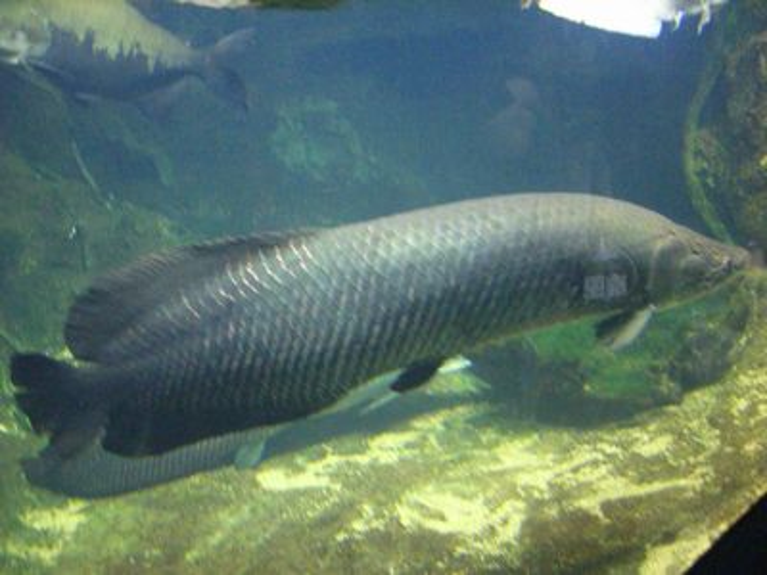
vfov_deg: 37.7
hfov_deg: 49.0
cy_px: 288
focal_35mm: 38
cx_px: 384
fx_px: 842
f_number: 2.7
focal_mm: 6.2
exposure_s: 1/25
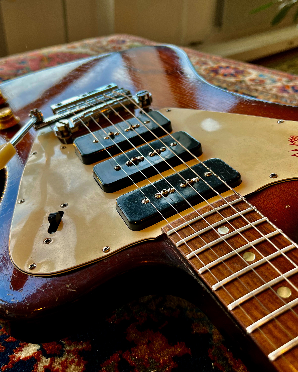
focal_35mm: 34
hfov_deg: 43.3
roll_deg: +0.4
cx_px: 139
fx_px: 375
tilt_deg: -33.2
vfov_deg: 52.8
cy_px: 186
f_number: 1.5
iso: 40
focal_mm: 5.7
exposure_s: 1/157
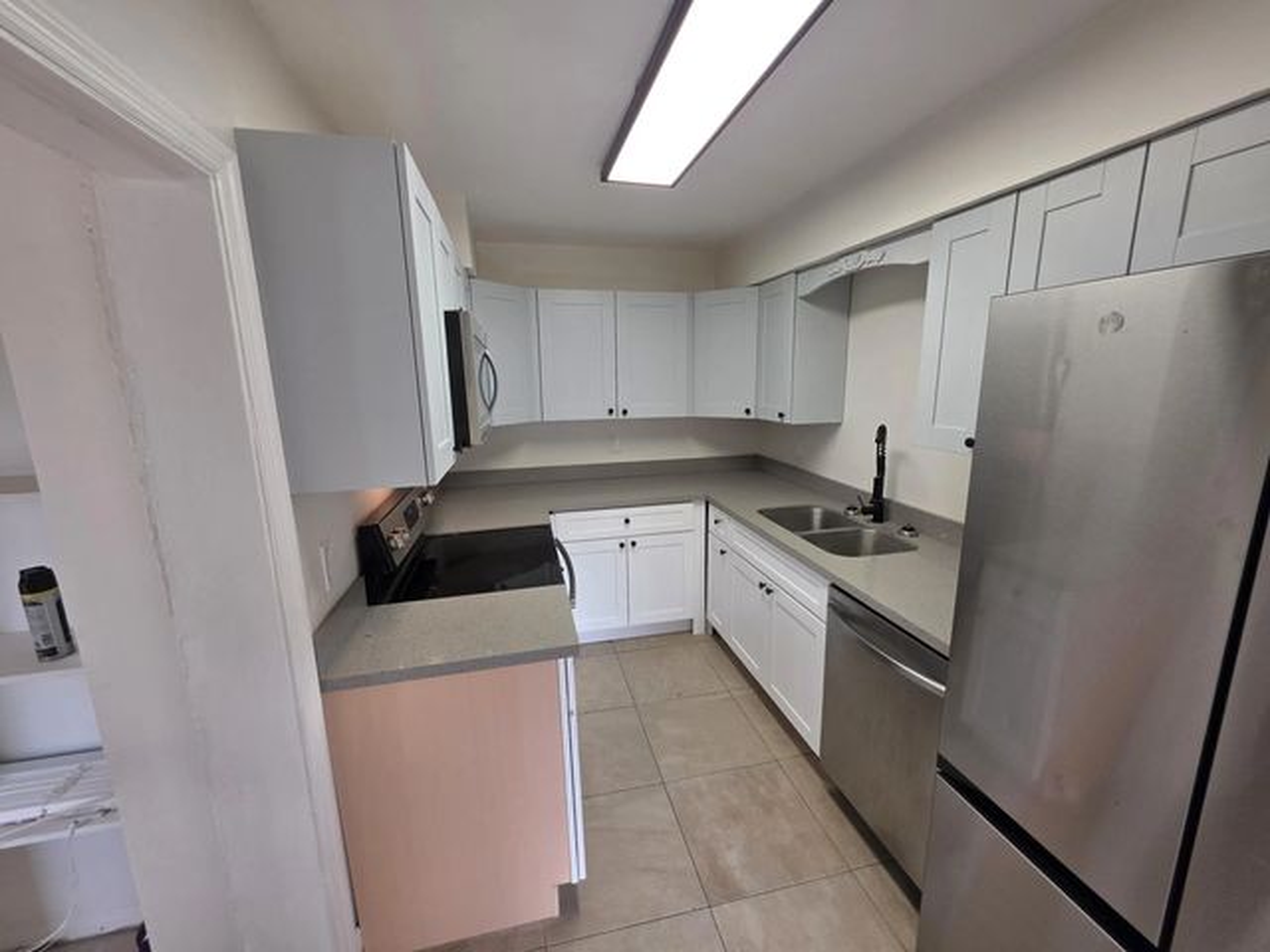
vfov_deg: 89.9
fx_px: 477
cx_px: 635
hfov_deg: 106.2
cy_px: 476
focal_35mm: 13
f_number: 1.9
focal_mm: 2.2
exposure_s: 1/120
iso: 64
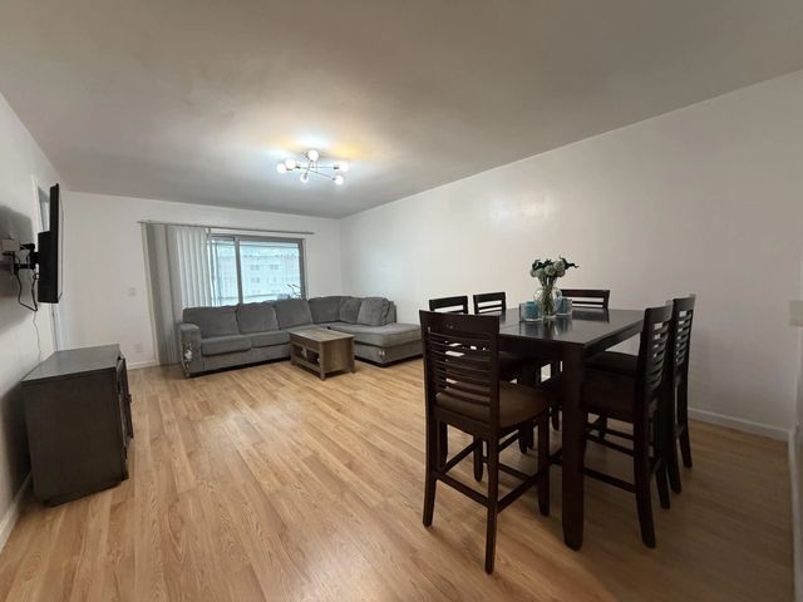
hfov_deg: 102.1
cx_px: 402
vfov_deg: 85.7
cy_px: 301
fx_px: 325
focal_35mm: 14
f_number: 2.2
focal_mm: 2.22
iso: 400
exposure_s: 1/60
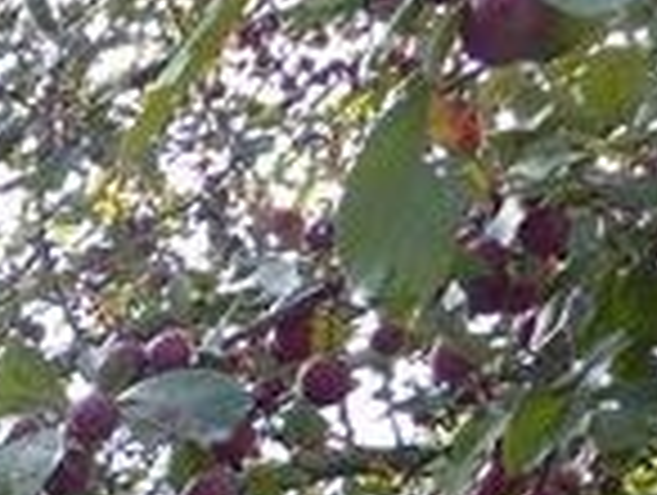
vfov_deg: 12.1
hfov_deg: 15.2
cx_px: -648
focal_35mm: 105
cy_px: 1066
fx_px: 1996
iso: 80
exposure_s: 1/100
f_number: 3.3
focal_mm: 4.3
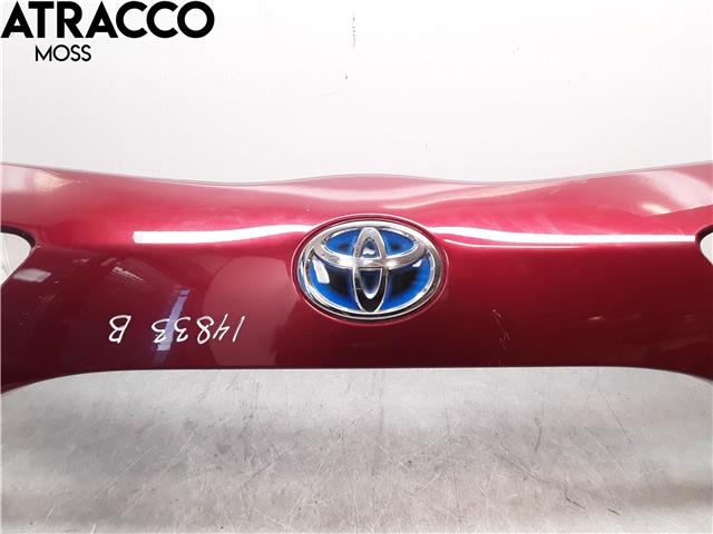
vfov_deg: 49.7
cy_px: 267
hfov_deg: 63.4
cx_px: 356
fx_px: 577
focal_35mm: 28
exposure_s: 1/50
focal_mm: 2.91
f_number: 1.9
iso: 64
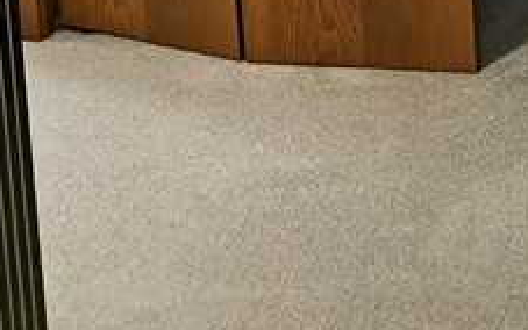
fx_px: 1655
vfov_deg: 9.9
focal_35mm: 115
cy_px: -479
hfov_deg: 17.7
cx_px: 523
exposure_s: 1/24
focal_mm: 5
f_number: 1.8
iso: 800
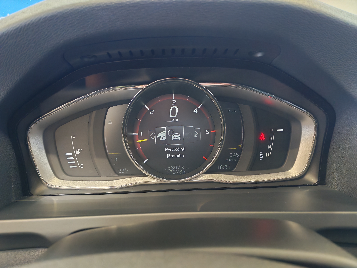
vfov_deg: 51.4
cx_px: 178
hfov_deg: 65.3
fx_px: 278
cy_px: 134
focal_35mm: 27
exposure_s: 1/50
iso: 1422
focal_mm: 6.12
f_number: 1.9
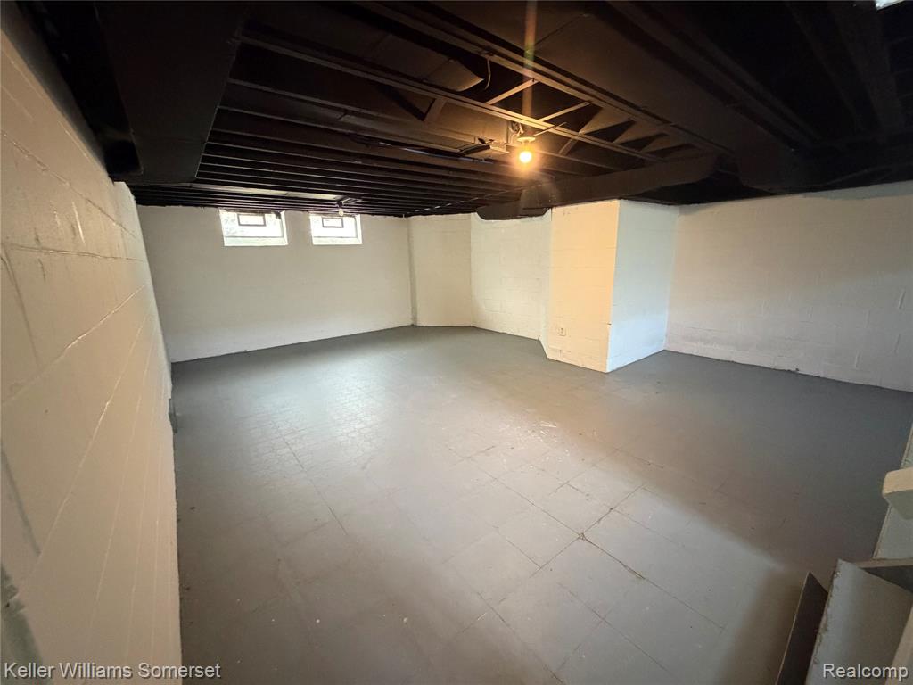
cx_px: 456
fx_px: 369
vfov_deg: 85.7
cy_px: 342
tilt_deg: -13.0
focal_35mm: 14
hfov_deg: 102.1
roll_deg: +2.3
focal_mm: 2.22
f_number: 2.2
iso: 1000
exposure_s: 1/40
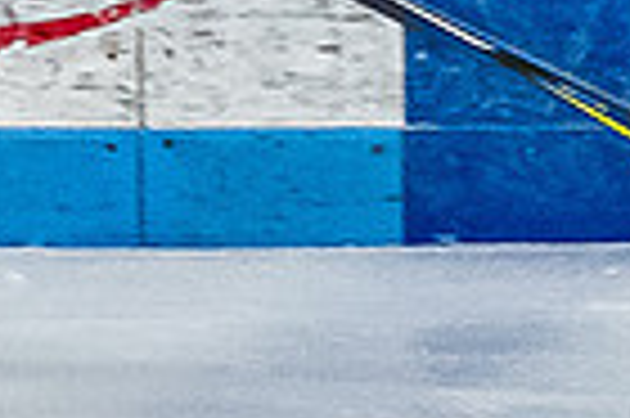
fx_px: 22304
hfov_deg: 1.6
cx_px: 45
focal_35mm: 1276
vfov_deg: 1.1
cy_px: -70
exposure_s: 1/800
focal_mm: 82
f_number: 3.5
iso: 2500
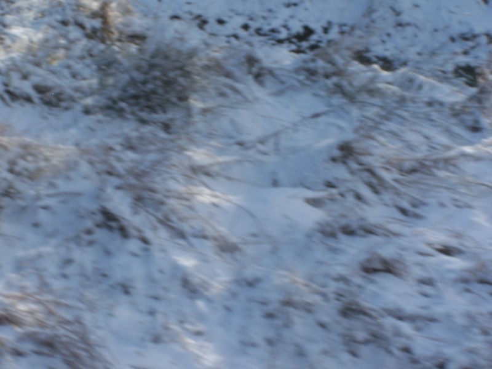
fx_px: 1336
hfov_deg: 20.9
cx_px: 246
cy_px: 184
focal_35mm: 94
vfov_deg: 15.7
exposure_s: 1/500
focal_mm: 15.6
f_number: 4.5
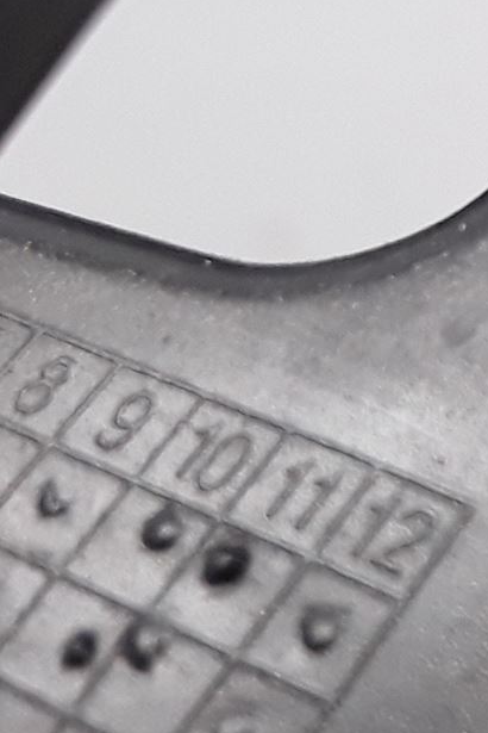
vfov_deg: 20.6
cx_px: 1124
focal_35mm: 97
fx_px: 1972
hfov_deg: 11.8
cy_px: 72
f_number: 1.9
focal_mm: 2.91
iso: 100
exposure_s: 1/107
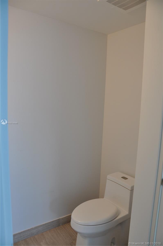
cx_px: 82
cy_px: 123
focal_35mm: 27
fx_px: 184
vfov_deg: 67.5
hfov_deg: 47.8
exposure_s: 1/30
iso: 250
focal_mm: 18
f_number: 5.6
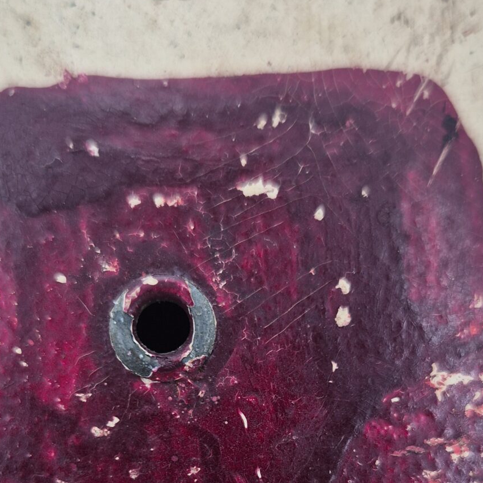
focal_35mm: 61
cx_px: 269
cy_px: 438
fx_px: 963
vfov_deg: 27.1
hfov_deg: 28.1
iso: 25
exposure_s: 1/323
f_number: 1.8
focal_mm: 5.4
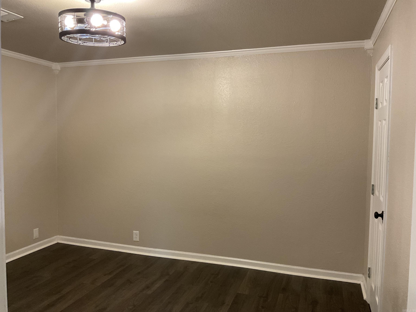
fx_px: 349
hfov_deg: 61.7
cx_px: 208
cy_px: 156
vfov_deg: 48.2
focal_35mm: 29
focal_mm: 3
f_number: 1.8
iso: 200
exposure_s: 1/60
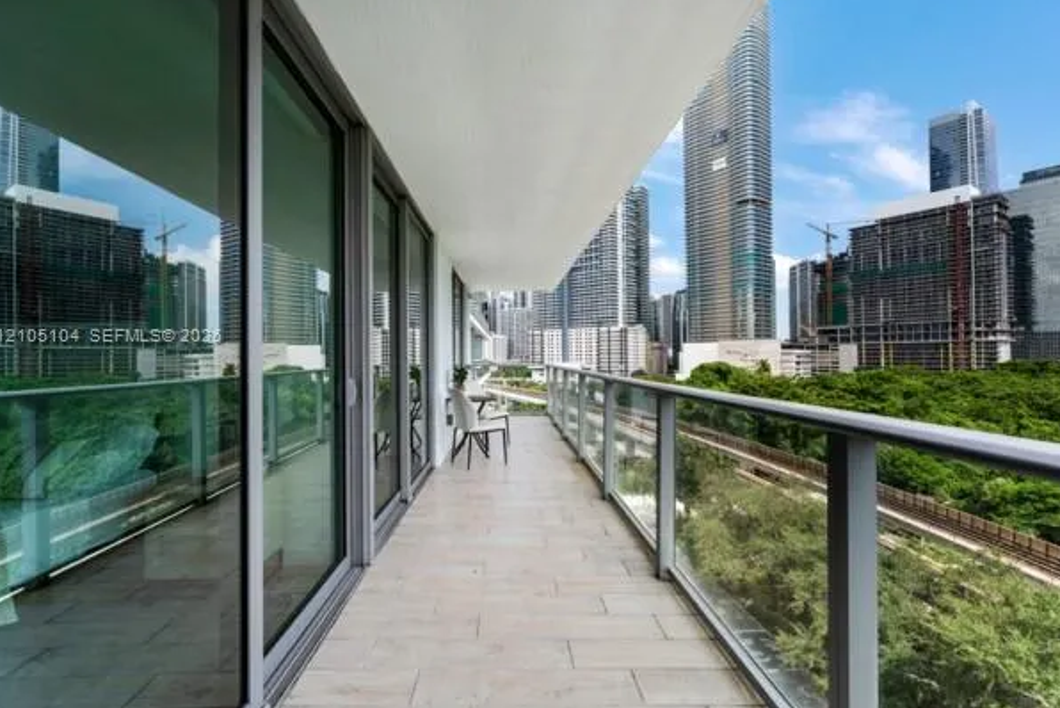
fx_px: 442
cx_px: 547
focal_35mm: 15
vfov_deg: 77.3
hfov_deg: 100.3
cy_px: 336
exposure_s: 1/400
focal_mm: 14
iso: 320
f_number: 11
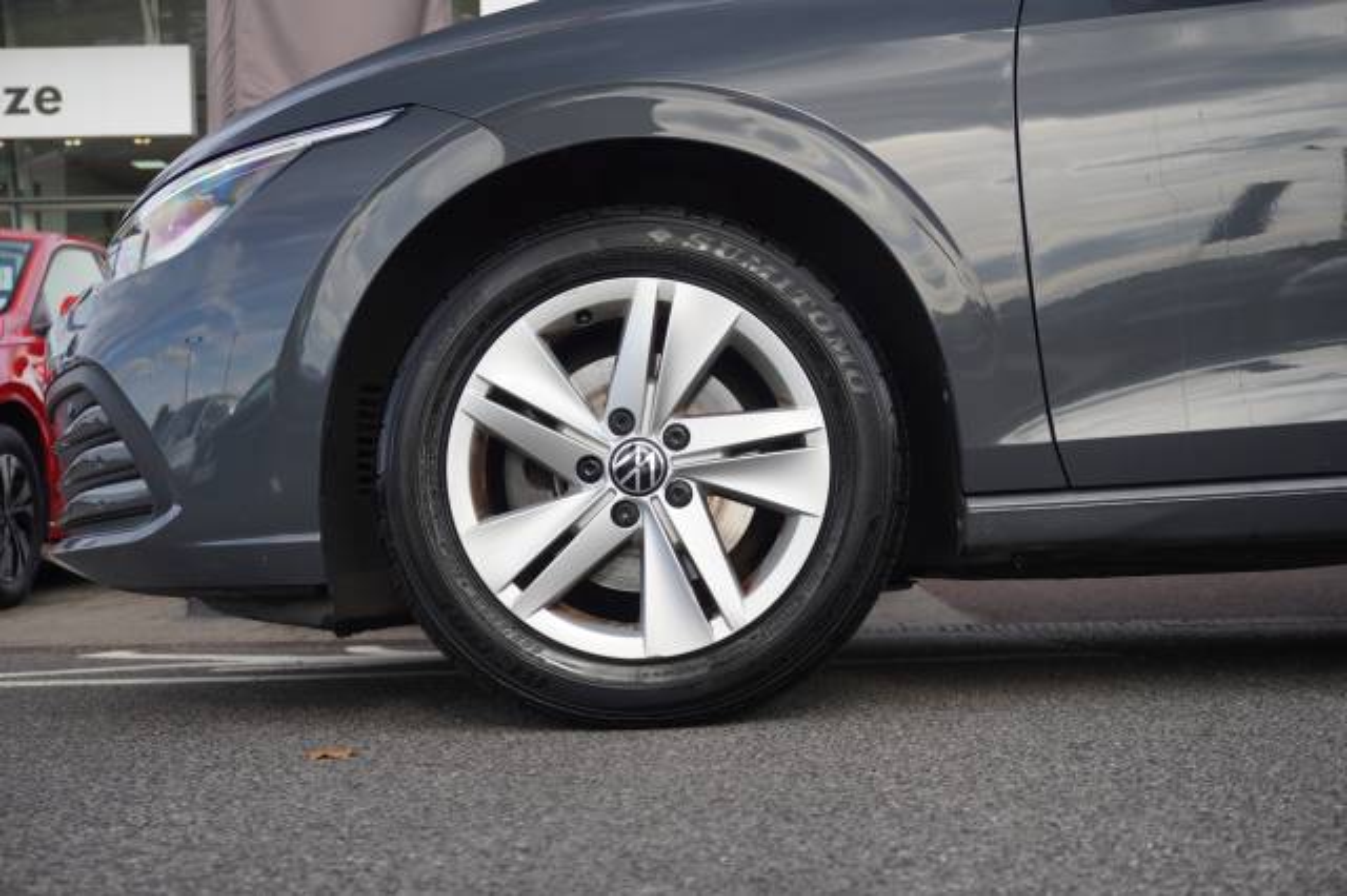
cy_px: 448
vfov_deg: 30.8
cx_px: 674
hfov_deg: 45.0
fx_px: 1627
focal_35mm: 44
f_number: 4.5
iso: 125
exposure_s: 1/200
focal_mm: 29
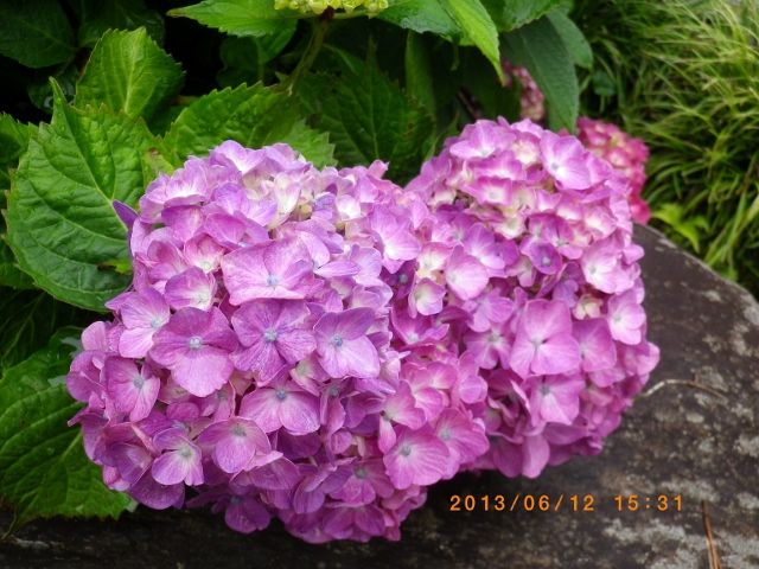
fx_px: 899
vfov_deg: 35.1
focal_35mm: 41
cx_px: 380
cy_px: 284
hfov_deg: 45.8
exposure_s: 1/125
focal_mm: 7.3
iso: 80
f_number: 3.9
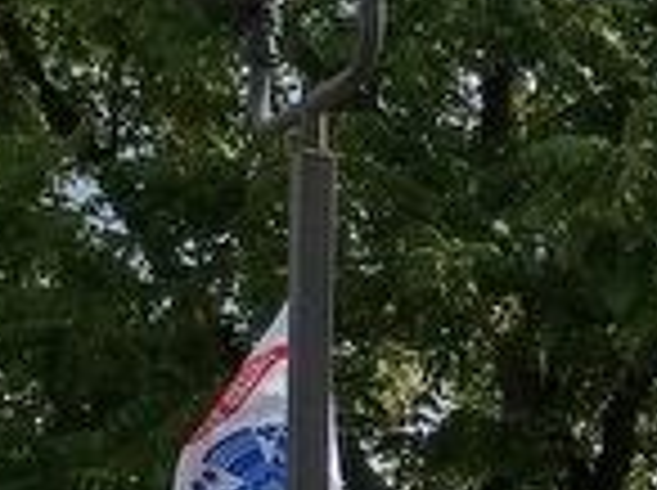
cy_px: 953
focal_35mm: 159
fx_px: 3013
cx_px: 1368
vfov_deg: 8.8
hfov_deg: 11.1
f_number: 1.8
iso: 101
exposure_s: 1/1866
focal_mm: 4.27
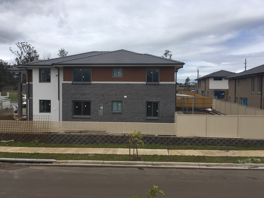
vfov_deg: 48.2
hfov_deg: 61.7
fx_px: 221
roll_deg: -0.1
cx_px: 132
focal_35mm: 29
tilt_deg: -2.7
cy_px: 99
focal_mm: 4.15
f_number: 2.2
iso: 25
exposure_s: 1/2331
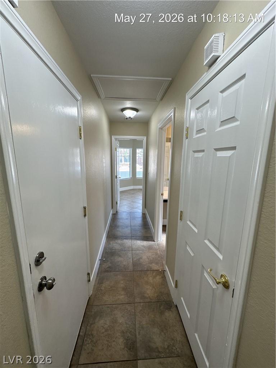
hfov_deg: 85.7
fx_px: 149
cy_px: 184
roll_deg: -0.5
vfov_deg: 102.1
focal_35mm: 14
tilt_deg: -9.9
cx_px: 138
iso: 80
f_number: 2.2
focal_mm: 2.22
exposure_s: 1/120
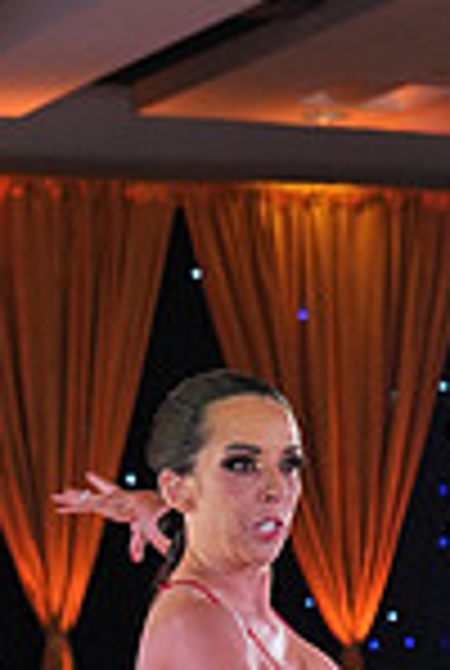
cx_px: -20
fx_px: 3620
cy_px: 872
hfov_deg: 7.1
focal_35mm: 194
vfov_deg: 10.4
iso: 1250
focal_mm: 50
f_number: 4
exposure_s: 1/400
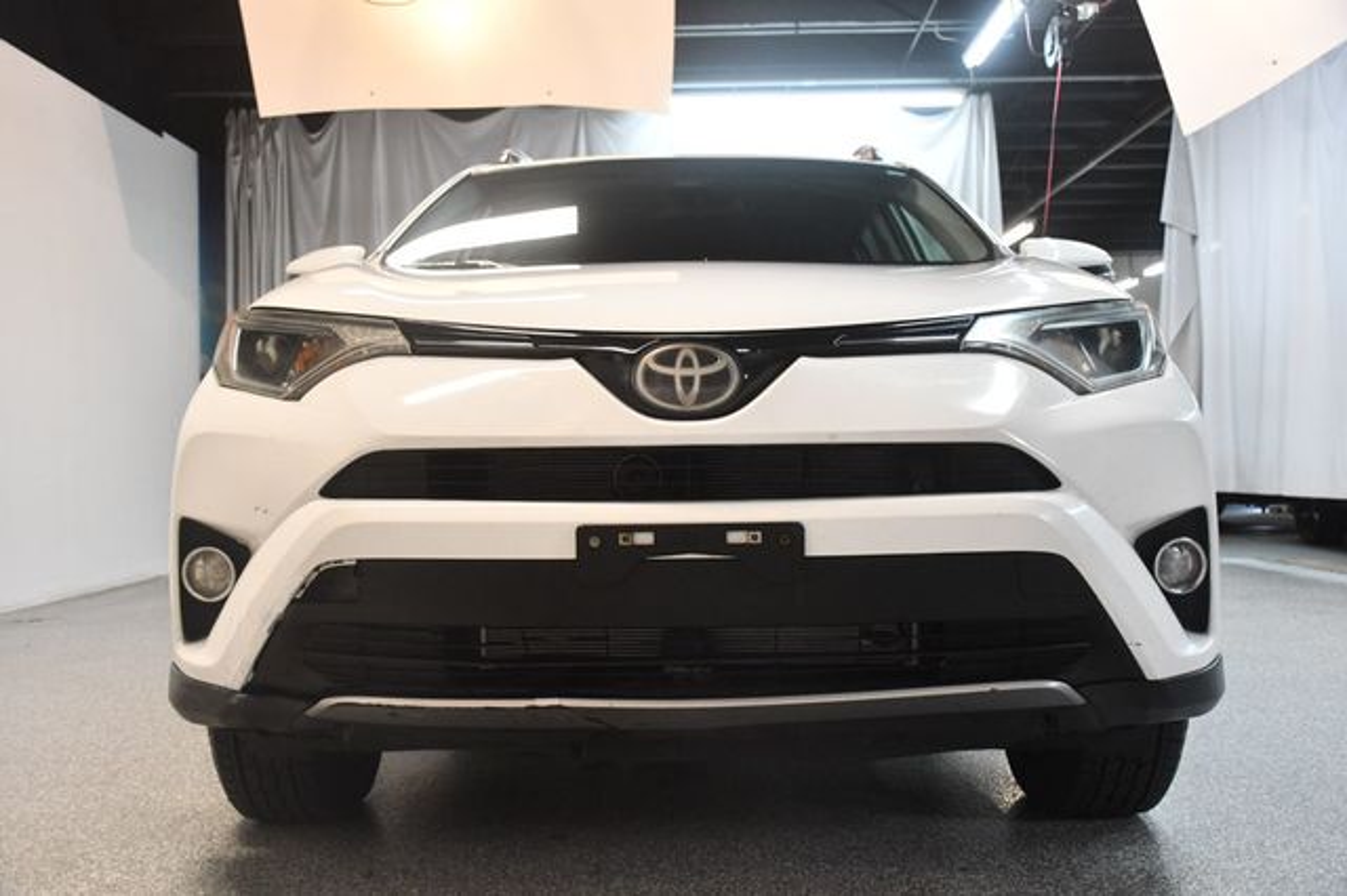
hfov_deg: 49.6
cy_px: 448
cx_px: 674
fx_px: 1458
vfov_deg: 34.2
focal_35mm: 39
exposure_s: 1/125
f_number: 3.8
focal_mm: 26
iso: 2000
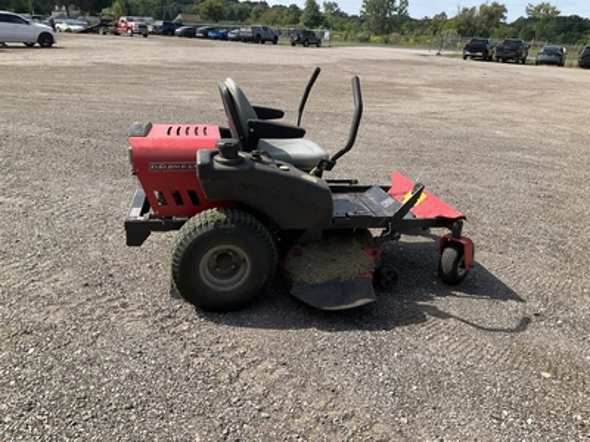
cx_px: 295
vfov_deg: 48.2
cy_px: 221
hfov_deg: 61.7
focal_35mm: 29
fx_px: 494
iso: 25
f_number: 1.8
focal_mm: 3
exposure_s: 1/1377
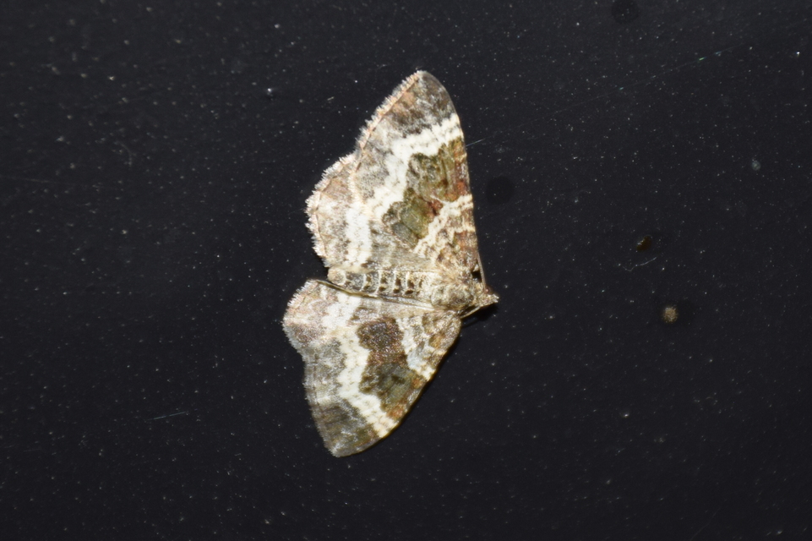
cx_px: 406
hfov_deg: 9.8
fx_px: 4735
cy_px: 270
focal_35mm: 210
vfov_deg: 6.5
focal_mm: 140
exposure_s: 1/60
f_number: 7.1
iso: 320
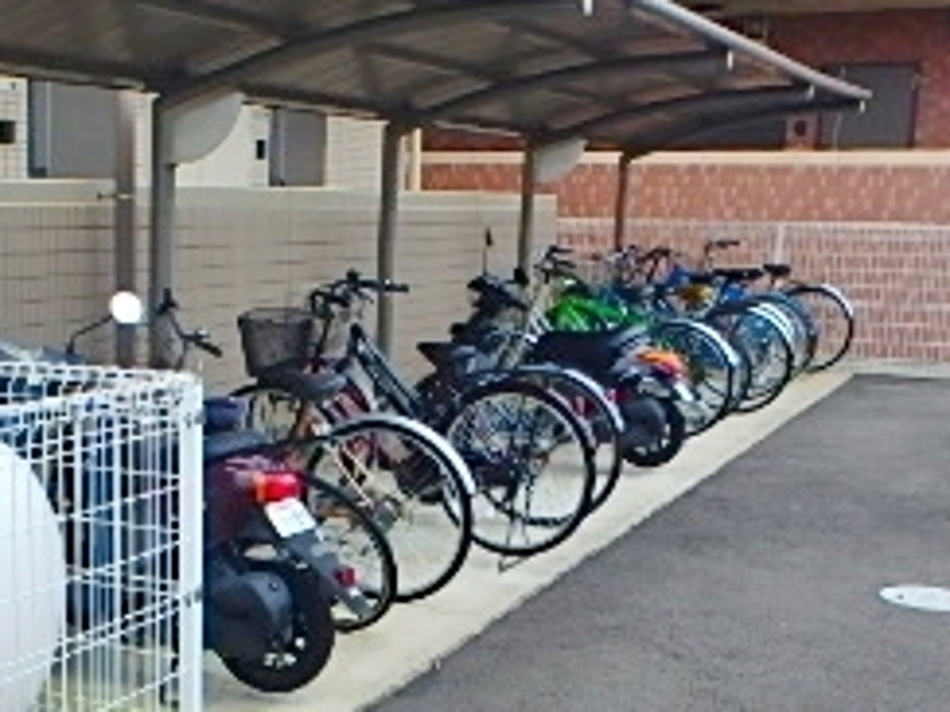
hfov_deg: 34.2
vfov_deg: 26.0
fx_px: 1509
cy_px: 587
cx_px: 230
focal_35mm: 55
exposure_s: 1/125
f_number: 3.5
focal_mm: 3.7
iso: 125
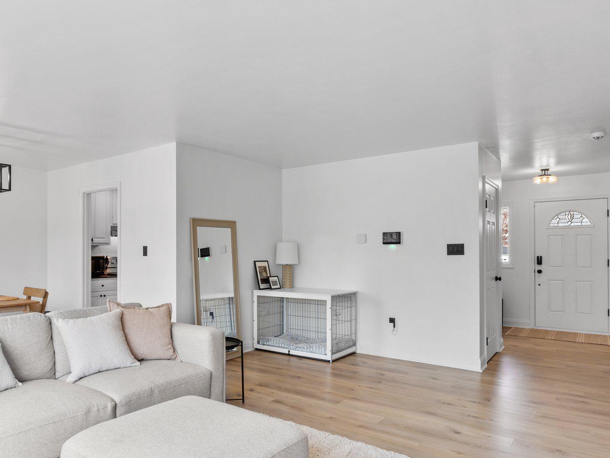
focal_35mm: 26
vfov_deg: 53.0
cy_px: 252
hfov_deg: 66.1
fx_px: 458
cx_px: 222
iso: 100
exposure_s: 1/4
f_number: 8
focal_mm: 11.5
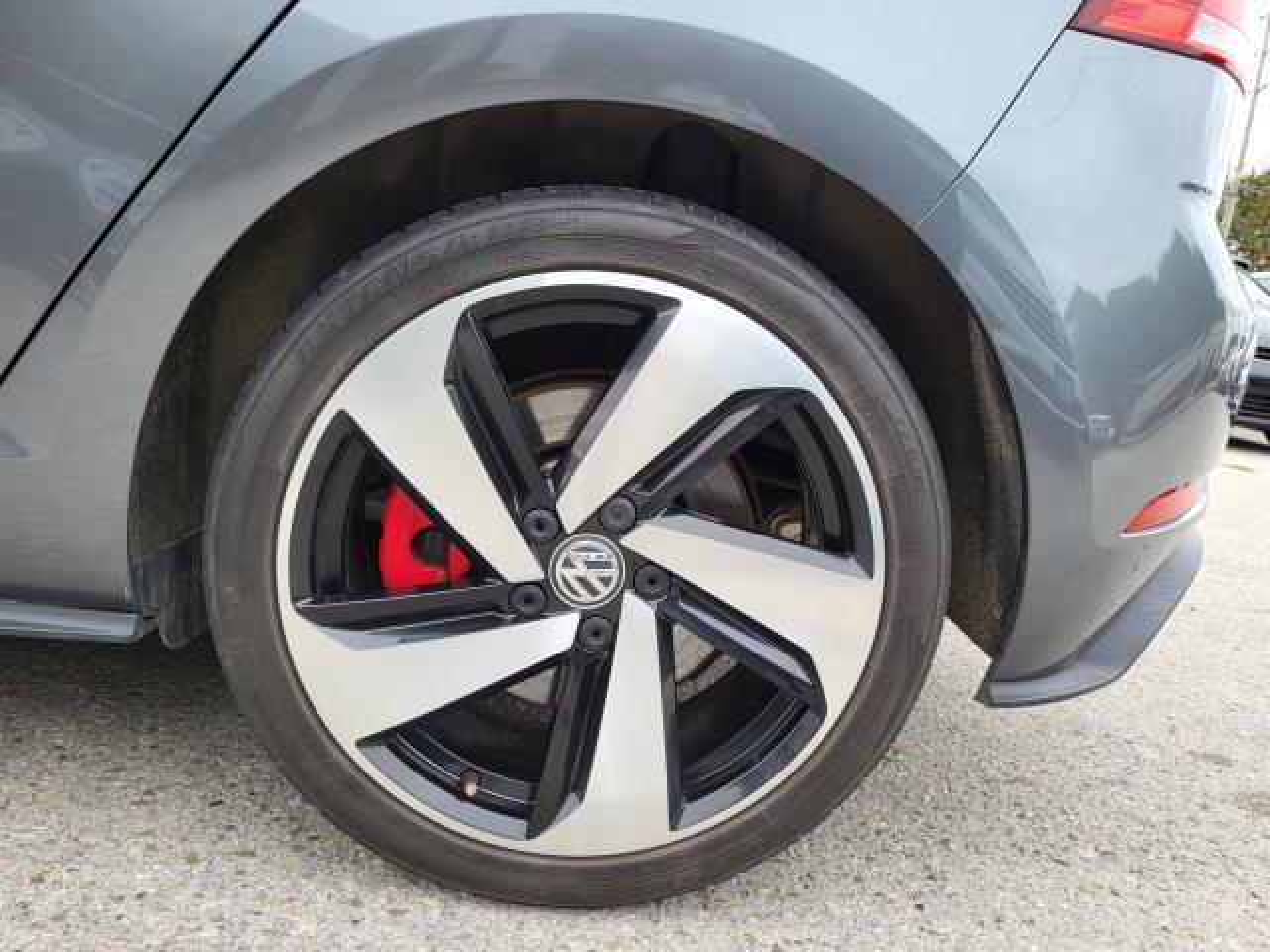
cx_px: 635
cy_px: 476
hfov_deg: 67.3
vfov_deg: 53.1
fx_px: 954
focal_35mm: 26
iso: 40
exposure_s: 1/201
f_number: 1.8
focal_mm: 5.4
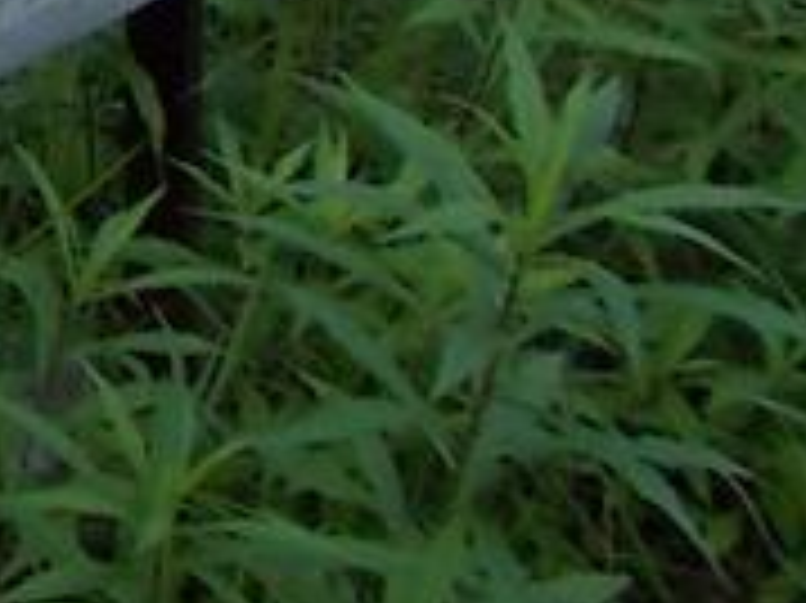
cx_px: -946
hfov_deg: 13.7
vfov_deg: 11.9
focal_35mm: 116
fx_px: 2699
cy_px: -450
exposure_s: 1/200
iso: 80
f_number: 3.2
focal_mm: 4.6
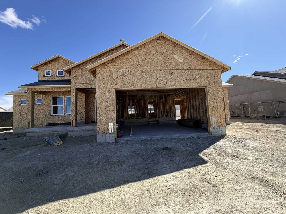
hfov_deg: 102.1
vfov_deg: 85.7
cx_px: 143
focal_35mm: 14
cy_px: 107
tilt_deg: +4.4
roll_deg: +2.7
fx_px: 116
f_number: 2.2
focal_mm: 2.22
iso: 32
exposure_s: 1/770
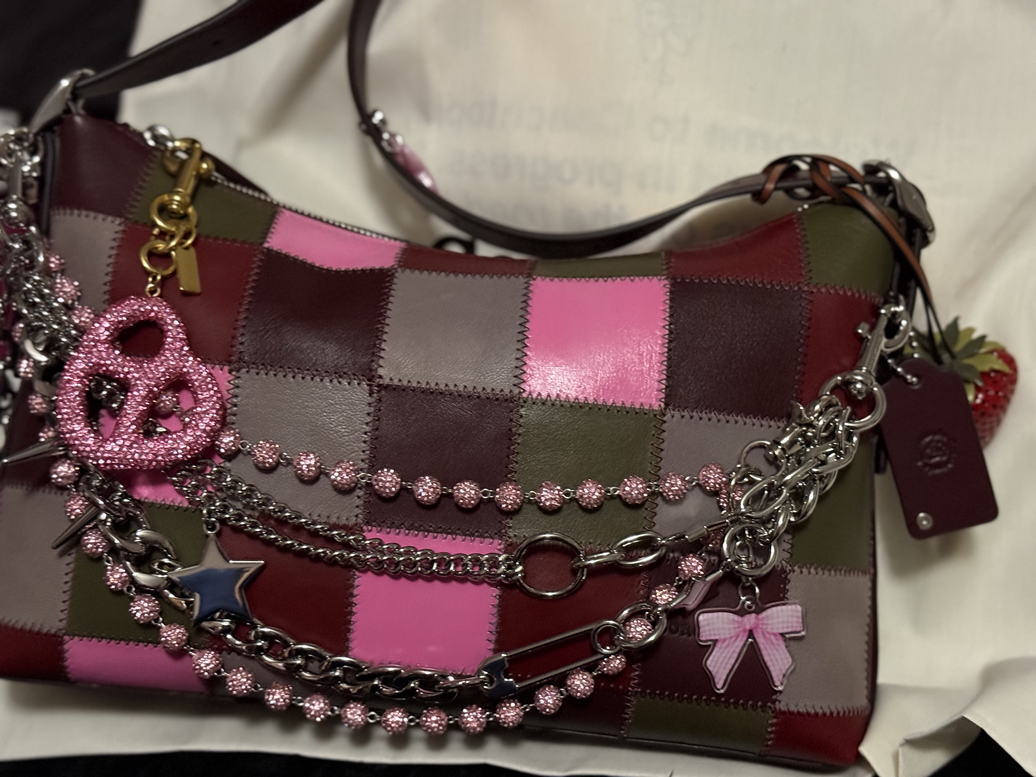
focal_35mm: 48
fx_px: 1437
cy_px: 388
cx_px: 518
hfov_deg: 39.7
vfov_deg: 30.3
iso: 640
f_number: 1.78
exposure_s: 1/20
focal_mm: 6.76
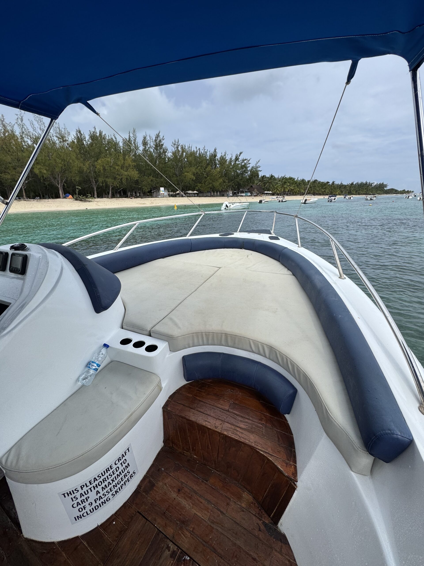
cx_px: 212
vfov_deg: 102.1
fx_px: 229
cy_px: 283
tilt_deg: -21.5
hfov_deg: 85.7
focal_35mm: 14
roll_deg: +0.2
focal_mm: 2.22
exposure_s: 1/2083
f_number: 2.2
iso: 40
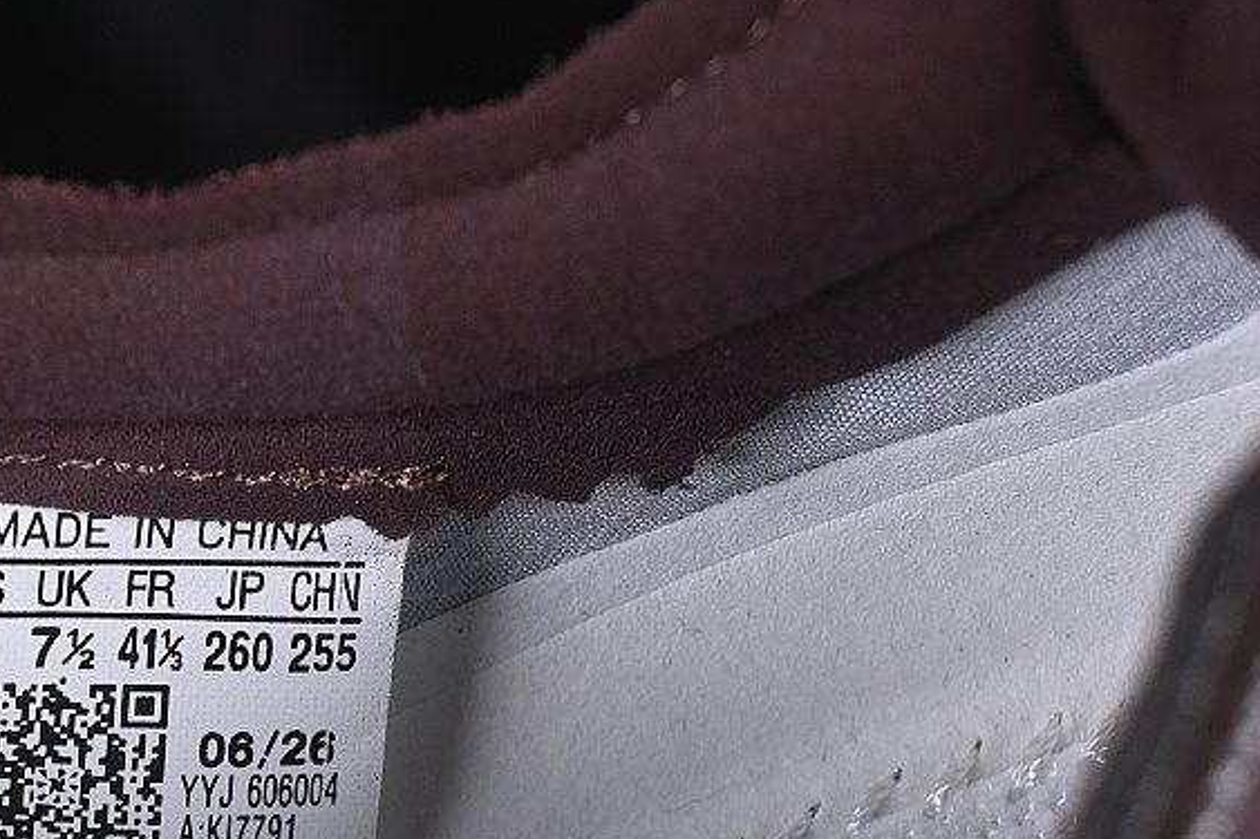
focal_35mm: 144
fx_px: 5038
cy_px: 756
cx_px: 217
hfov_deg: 14.2
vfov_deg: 9.5
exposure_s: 1/60
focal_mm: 50
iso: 160
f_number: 7.1
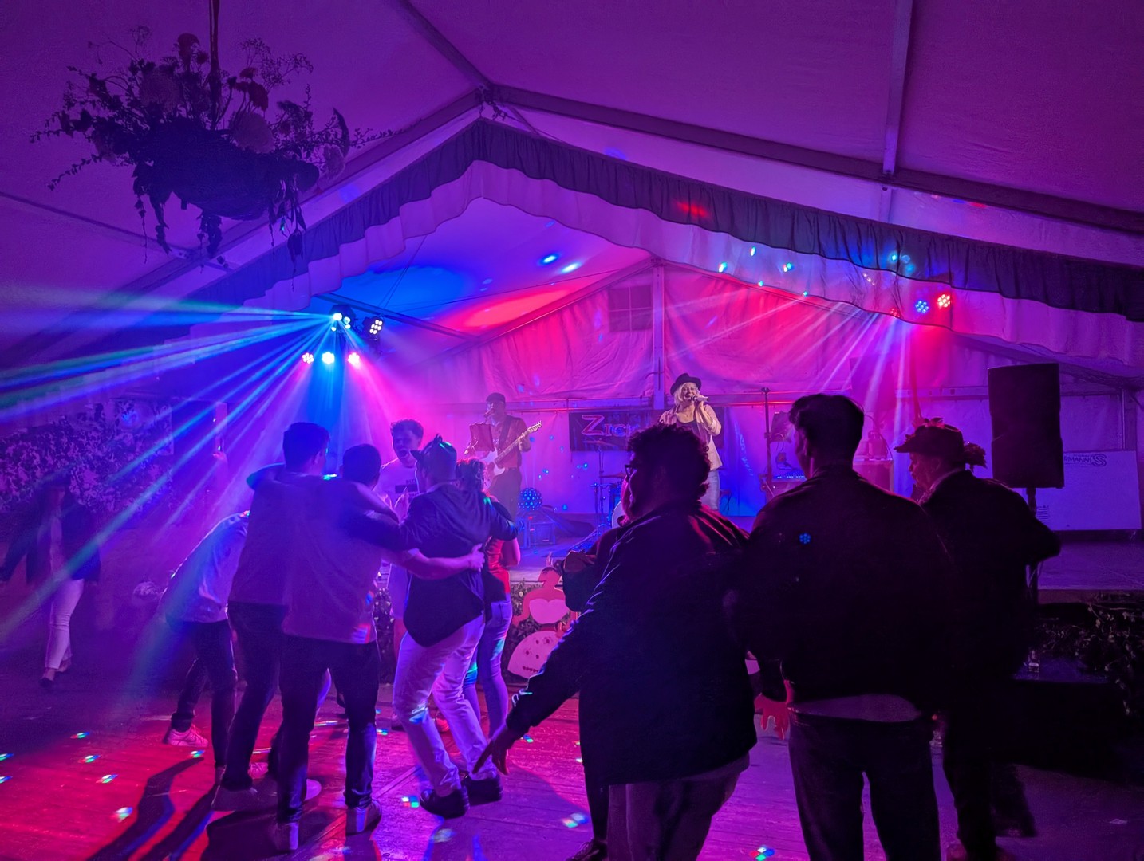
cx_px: 572
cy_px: 430
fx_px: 794
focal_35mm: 24
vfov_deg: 56.9
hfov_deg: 71.5
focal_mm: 6.9
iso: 269
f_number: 1.68
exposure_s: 1/126
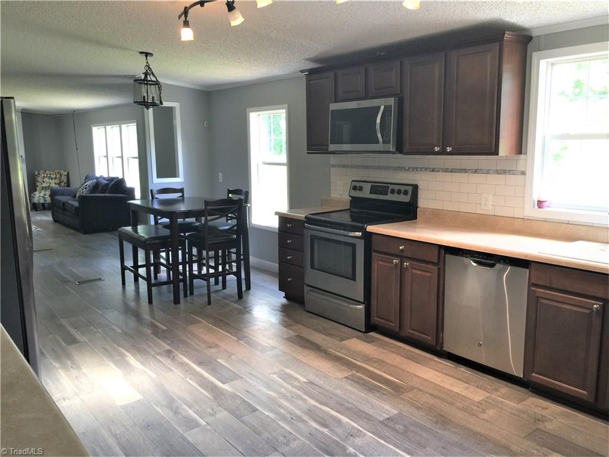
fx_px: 510
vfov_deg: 48.2
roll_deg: +0.1
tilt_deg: -8.4
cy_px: 228
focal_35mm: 29
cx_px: 304
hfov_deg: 61.7
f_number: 2.2
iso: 40
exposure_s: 1/30
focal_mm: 4.15
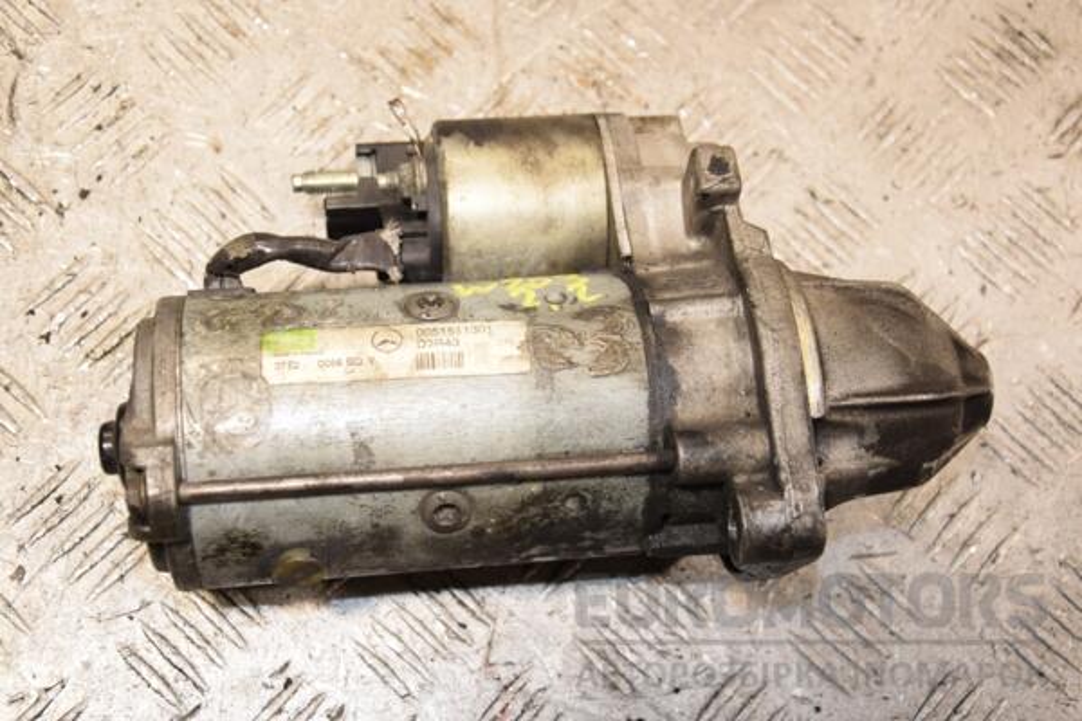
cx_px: 541
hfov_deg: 33.4
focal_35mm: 60
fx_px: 1803
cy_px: 360
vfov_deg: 22.6
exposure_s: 1/200
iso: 800
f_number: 5.6
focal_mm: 40
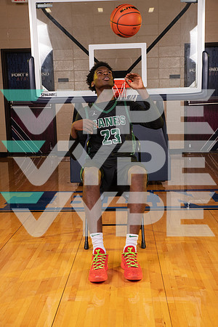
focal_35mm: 48
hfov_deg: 28.1
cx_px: 109
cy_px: 164
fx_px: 436
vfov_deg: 41.1
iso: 320
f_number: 7.1
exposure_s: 1/320
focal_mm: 48
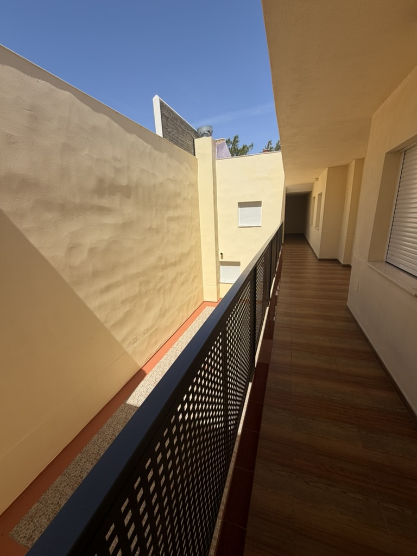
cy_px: 278
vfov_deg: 102.1
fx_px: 225
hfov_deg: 85.7
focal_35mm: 14
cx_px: 208
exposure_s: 1/820
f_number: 2.2
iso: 20
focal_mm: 2.22
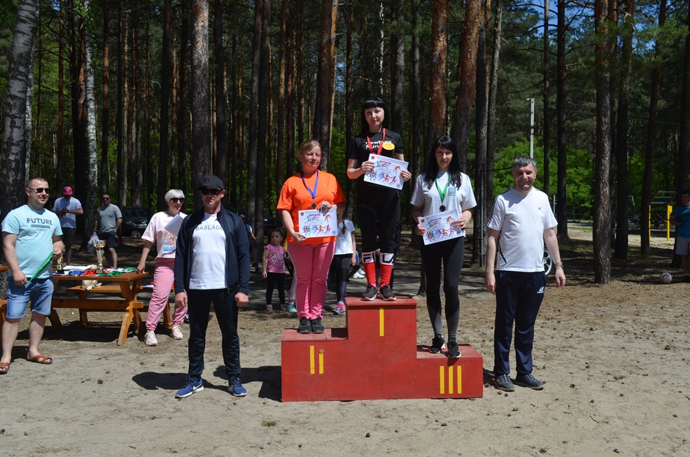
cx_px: 345
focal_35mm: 36
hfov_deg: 53.2
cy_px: 228
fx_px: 689
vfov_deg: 36.7
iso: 100
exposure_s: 1/320
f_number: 9
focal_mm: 24
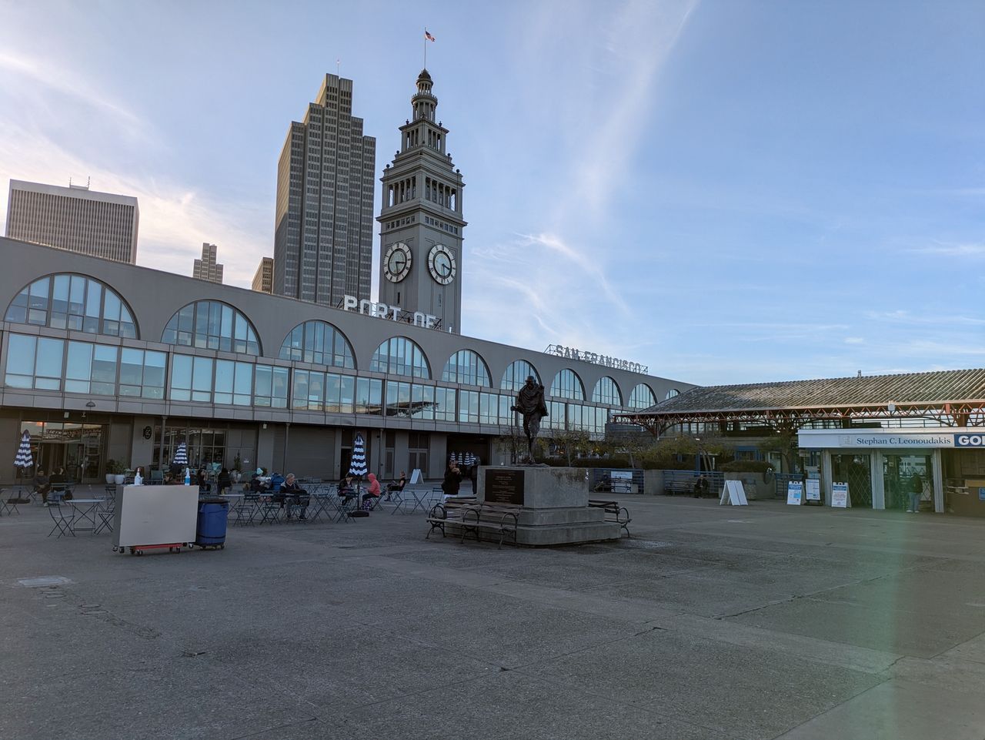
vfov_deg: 54.9
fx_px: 712
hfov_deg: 69.4
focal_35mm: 25
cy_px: 370
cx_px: 492
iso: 47
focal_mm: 5.43
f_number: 1.89
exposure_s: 1/2155
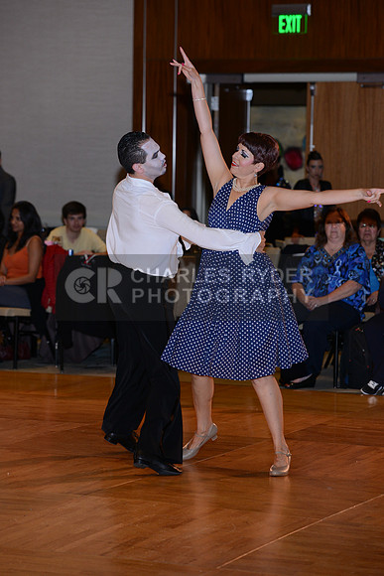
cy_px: 288
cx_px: 192
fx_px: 1999
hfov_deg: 11.0
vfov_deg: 16.4
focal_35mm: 125
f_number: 4.5
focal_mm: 125
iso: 1000
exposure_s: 1/250
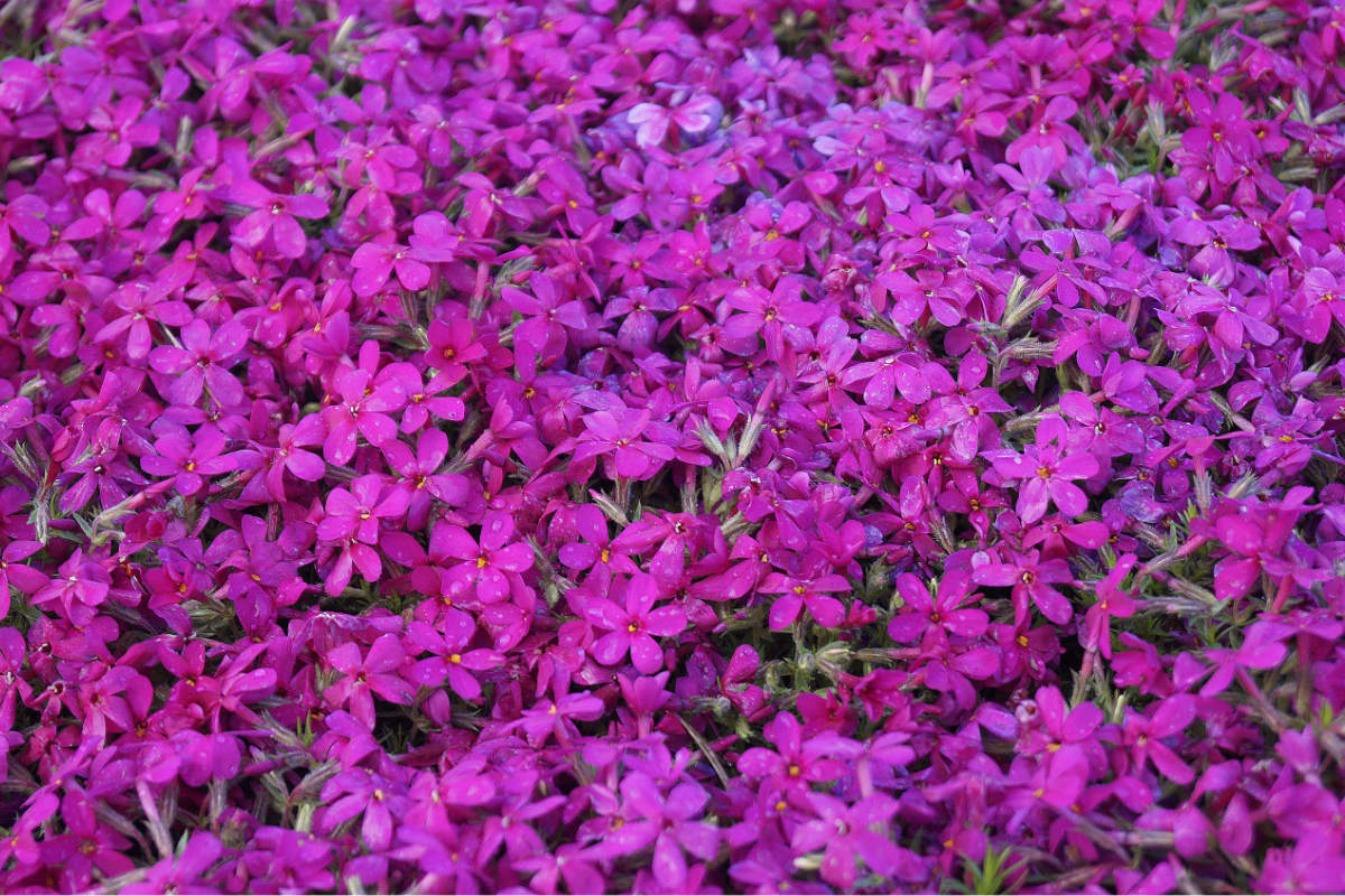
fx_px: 3082
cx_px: 672
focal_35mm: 82
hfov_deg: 24.6
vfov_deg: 16.6
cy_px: 448
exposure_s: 1/160
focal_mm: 55
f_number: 5.6
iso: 320
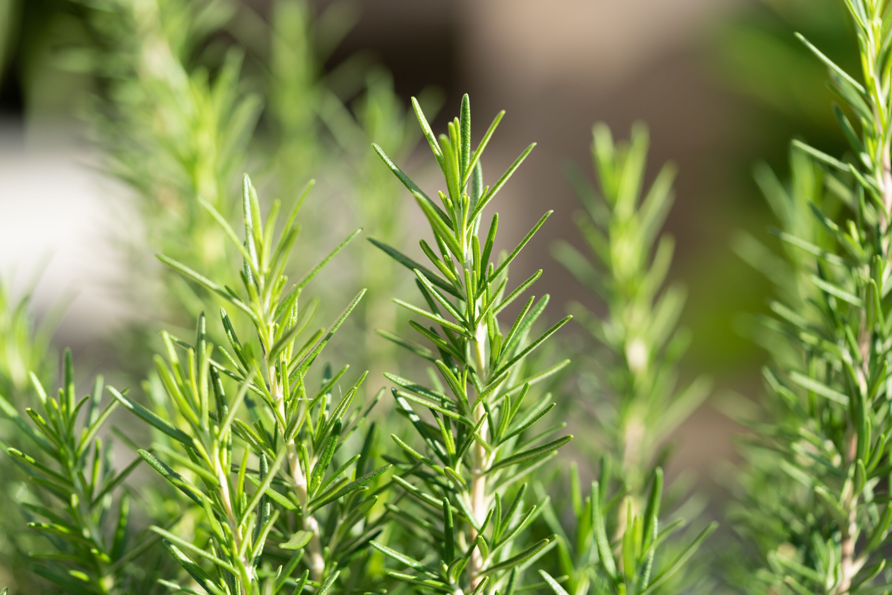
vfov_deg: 15.2
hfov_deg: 22.6
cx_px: 446
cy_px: 298
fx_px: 2230
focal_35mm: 90
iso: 100
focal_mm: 90
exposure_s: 1/320
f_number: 2.8
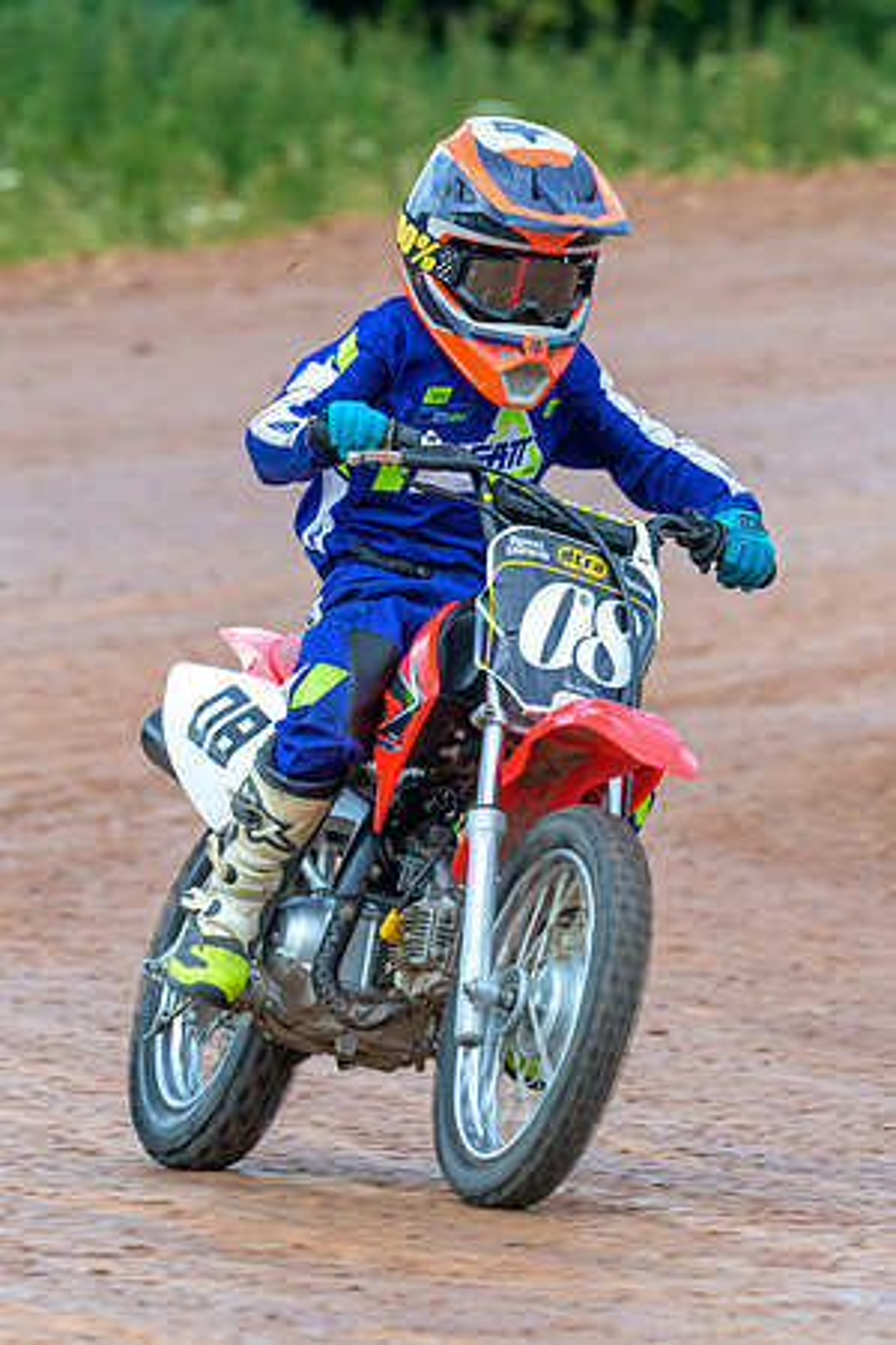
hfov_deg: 2.8
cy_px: 630
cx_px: 477
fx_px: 18208
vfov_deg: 4.2
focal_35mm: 488
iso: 220
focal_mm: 200
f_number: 5
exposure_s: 1/320
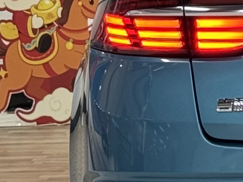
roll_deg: +1.1
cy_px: -124
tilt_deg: -0.8
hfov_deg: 6.3
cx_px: 499
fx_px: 2127
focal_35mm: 303
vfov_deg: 4.9
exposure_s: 1/50
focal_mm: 6.76
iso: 125
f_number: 1.78
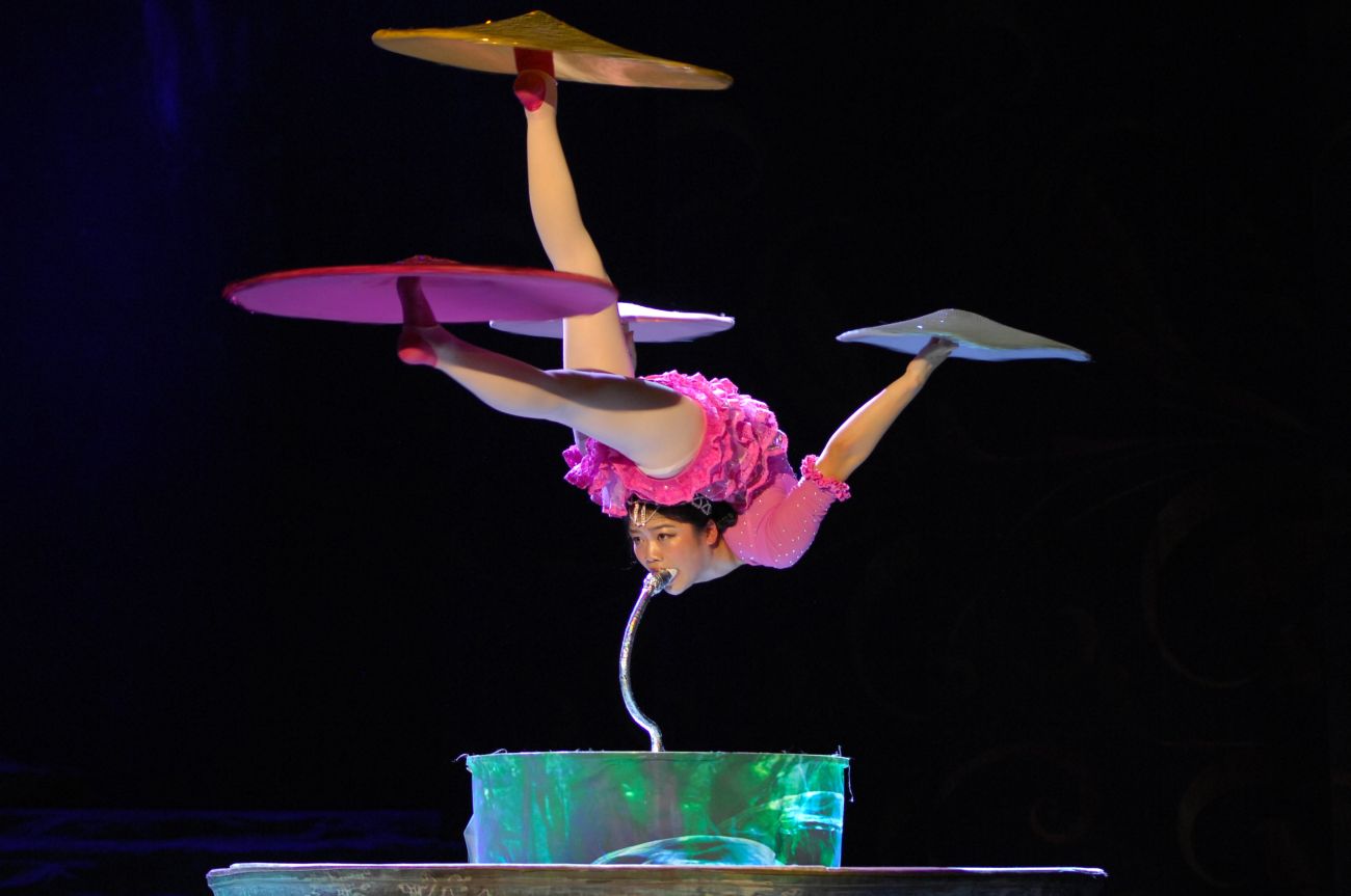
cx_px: 676
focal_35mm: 36
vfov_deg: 36.8
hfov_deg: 53.2
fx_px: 1349
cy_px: 448
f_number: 2.8
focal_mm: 24
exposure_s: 1/80
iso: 400
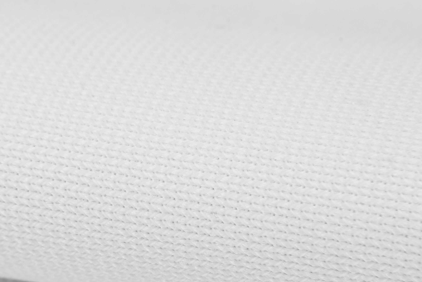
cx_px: 168
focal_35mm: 98
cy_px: 189
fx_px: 1149
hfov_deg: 20.8
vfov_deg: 13.9
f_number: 20
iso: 100
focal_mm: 38
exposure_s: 1/5
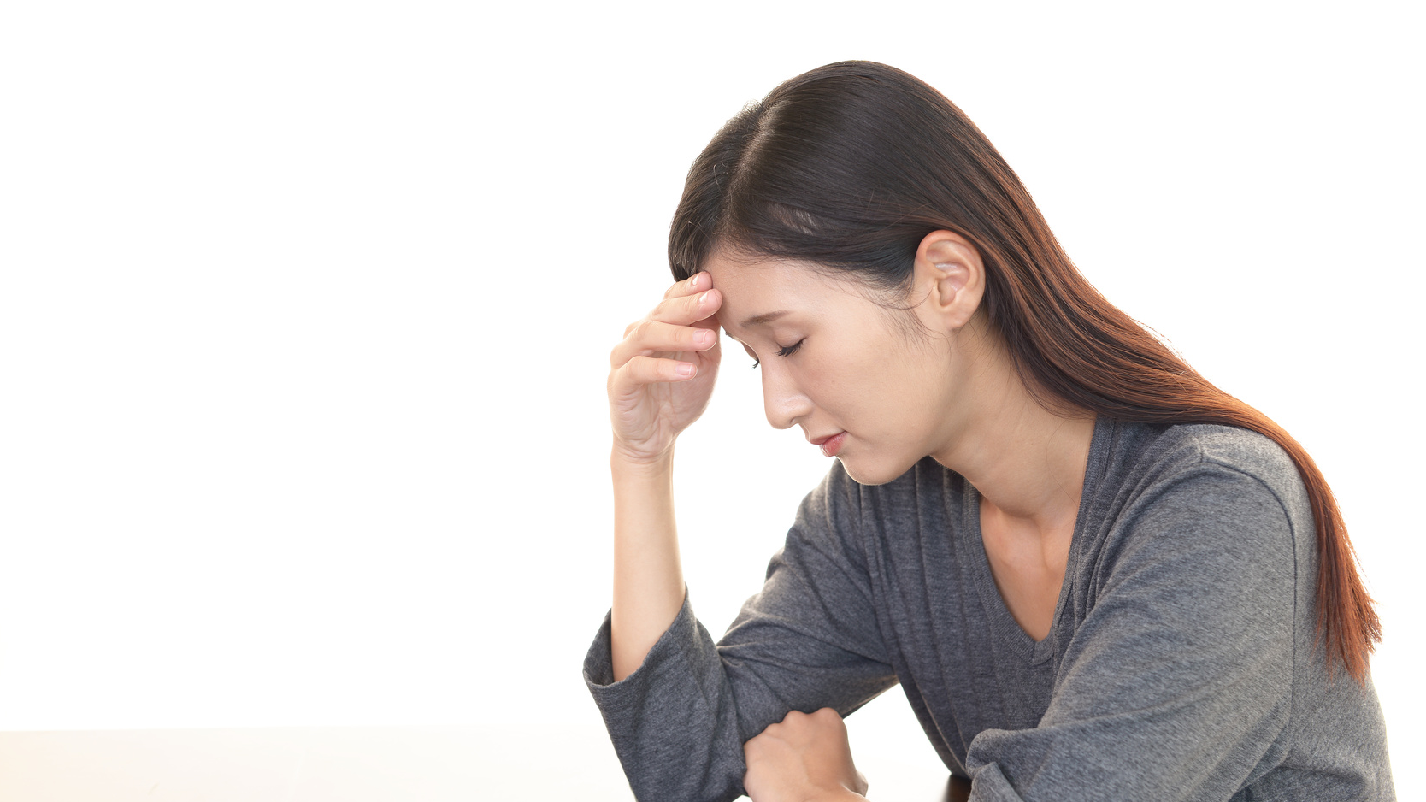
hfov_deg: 39.2
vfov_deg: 22.6
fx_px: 2004
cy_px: 419
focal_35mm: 53
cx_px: 717
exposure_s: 1/50
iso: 100
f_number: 5
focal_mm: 50
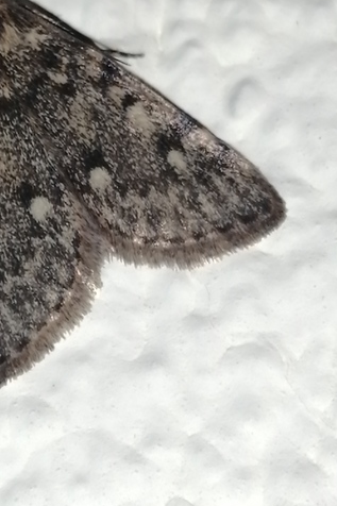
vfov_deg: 14.2
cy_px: 197
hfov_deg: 9.5
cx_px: 102
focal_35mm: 144
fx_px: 2023
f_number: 1.8
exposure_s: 1/50
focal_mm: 3.46
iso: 50
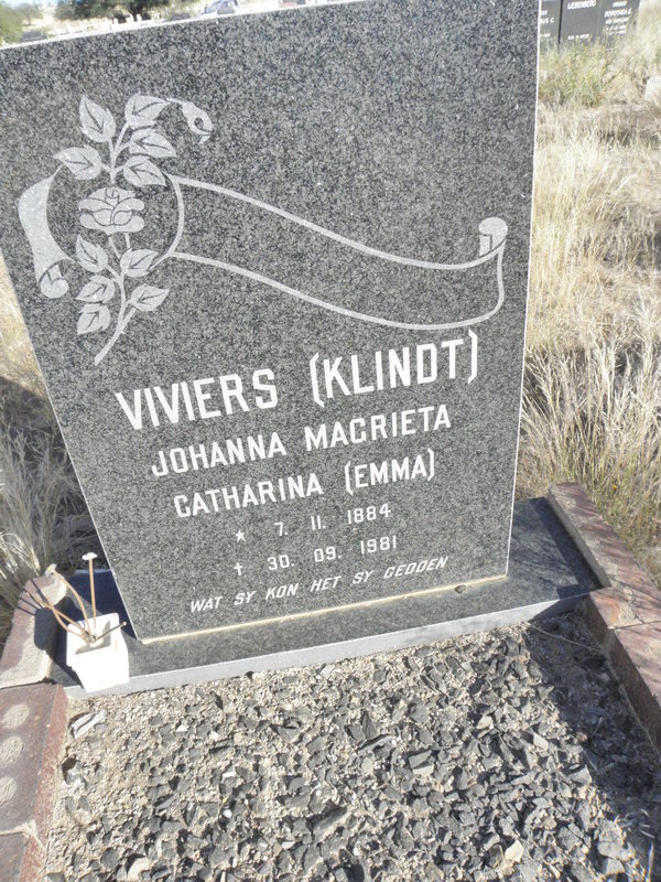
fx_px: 662
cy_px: 441
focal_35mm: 26
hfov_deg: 53.1
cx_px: 330
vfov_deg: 67.3
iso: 200
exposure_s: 1/500
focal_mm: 4.6
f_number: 6.3
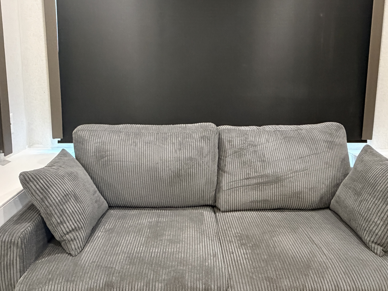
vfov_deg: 53.9
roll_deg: +0.4
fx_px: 280
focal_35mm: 25
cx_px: 197
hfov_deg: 69.4
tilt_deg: -4.9
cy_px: 100
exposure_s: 1/60
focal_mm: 2.22
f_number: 2.2
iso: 800
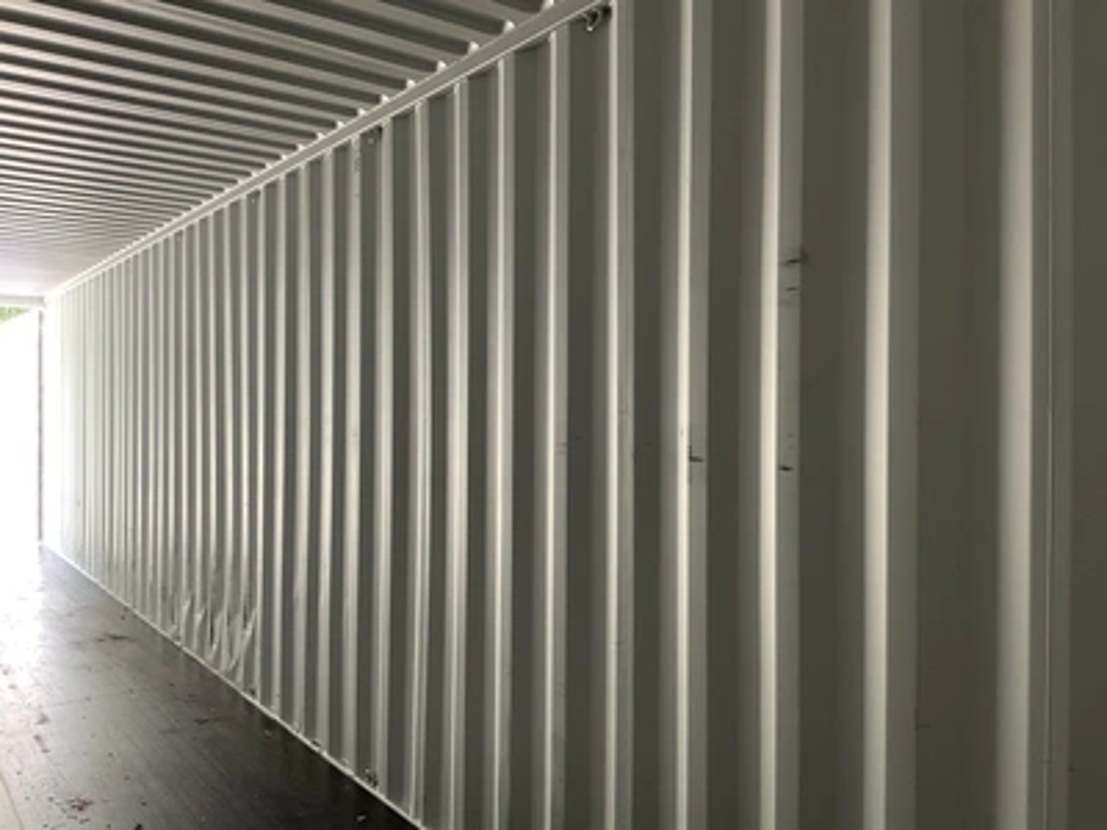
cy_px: 415
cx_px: 554
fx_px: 927
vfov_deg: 48.2
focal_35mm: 29
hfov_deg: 61.7
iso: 125
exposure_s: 1/60
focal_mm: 3
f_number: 1.8
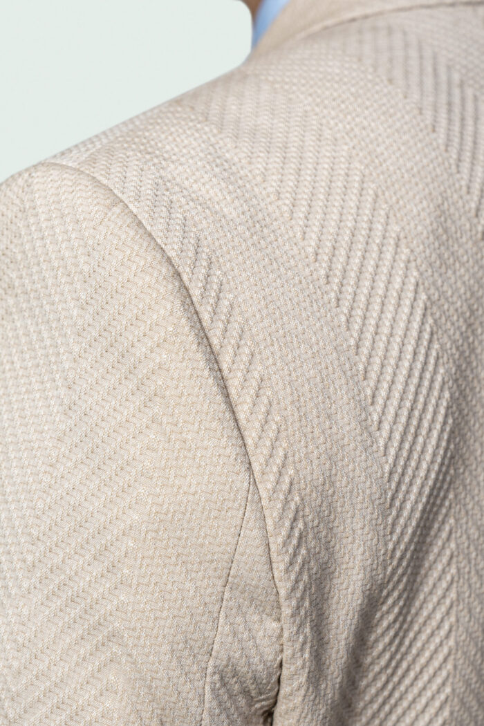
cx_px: 242
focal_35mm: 93
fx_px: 1875
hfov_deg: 14.7
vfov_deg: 21.9
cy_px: 363
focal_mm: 62
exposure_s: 1/100
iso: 100
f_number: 5.6
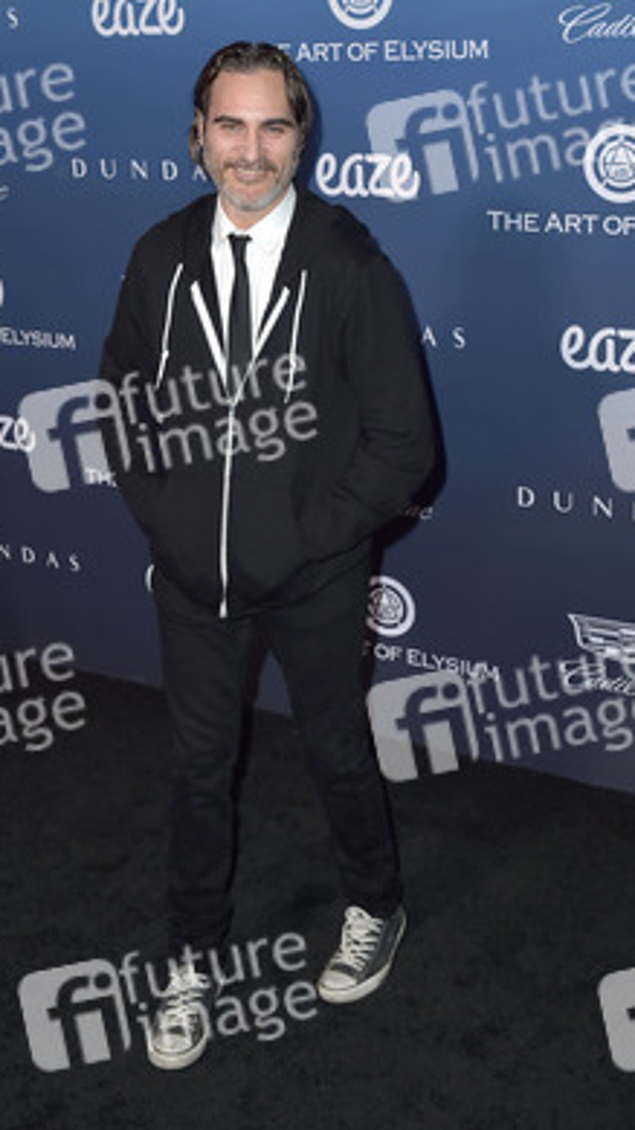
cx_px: 254
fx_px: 1289
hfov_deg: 27.6
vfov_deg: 47.4
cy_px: 568
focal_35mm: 43
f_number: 5.6
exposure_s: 1/250
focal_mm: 40
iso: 250
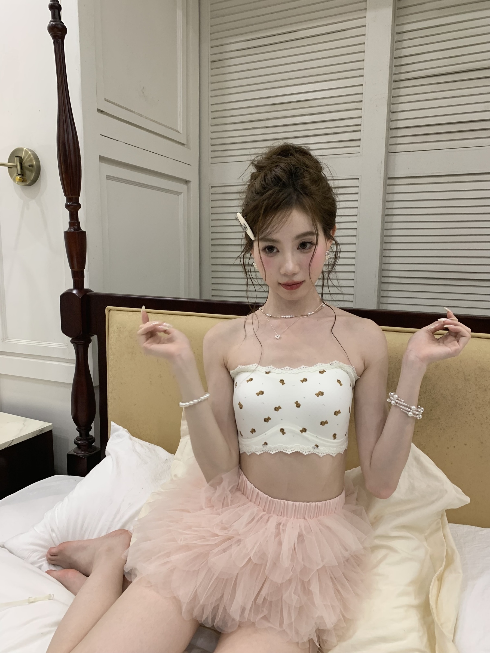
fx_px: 491
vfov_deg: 67.3
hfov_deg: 53.1
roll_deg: -0.6
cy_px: 326
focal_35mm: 26
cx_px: 245
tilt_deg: -9.4
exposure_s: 1/50
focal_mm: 4.25
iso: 125
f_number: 1.8
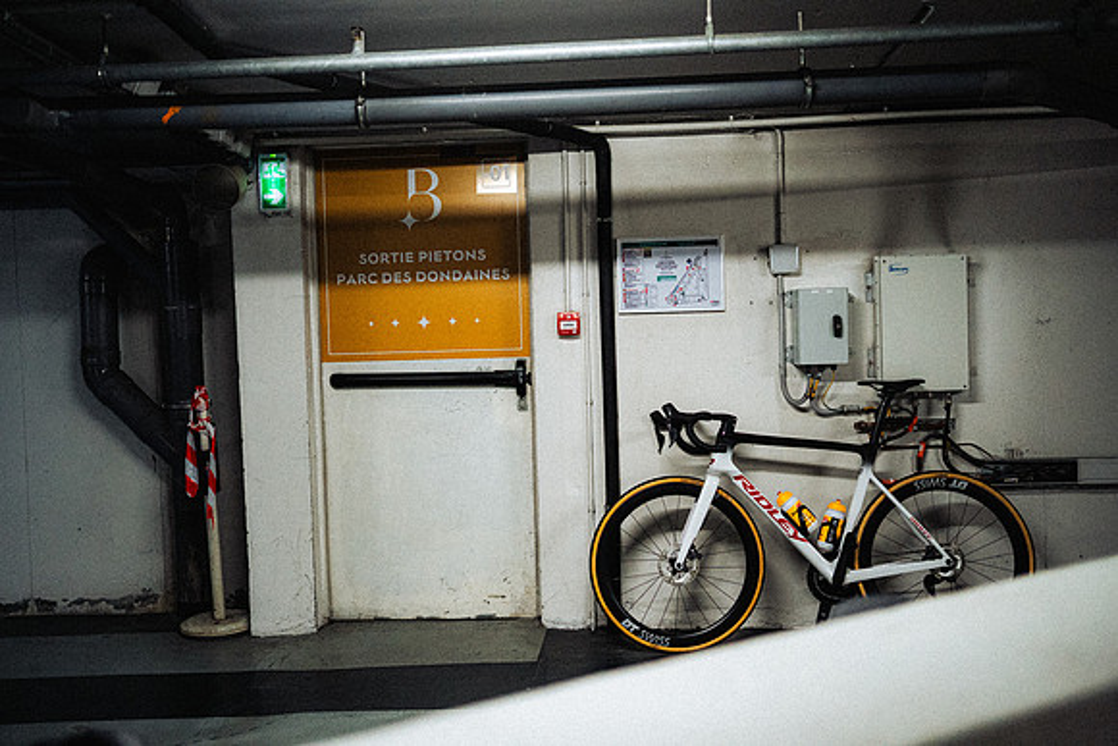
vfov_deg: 37.9
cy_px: 373
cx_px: 559
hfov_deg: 54.4
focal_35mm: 35
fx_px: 1087
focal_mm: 35
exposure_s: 1/1000
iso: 3200
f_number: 2
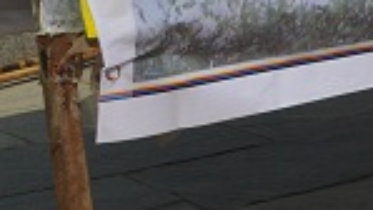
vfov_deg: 8.8
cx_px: 831
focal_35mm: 133
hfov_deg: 13.1
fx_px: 1316
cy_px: -160
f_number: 11
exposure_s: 1/320
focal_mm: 18
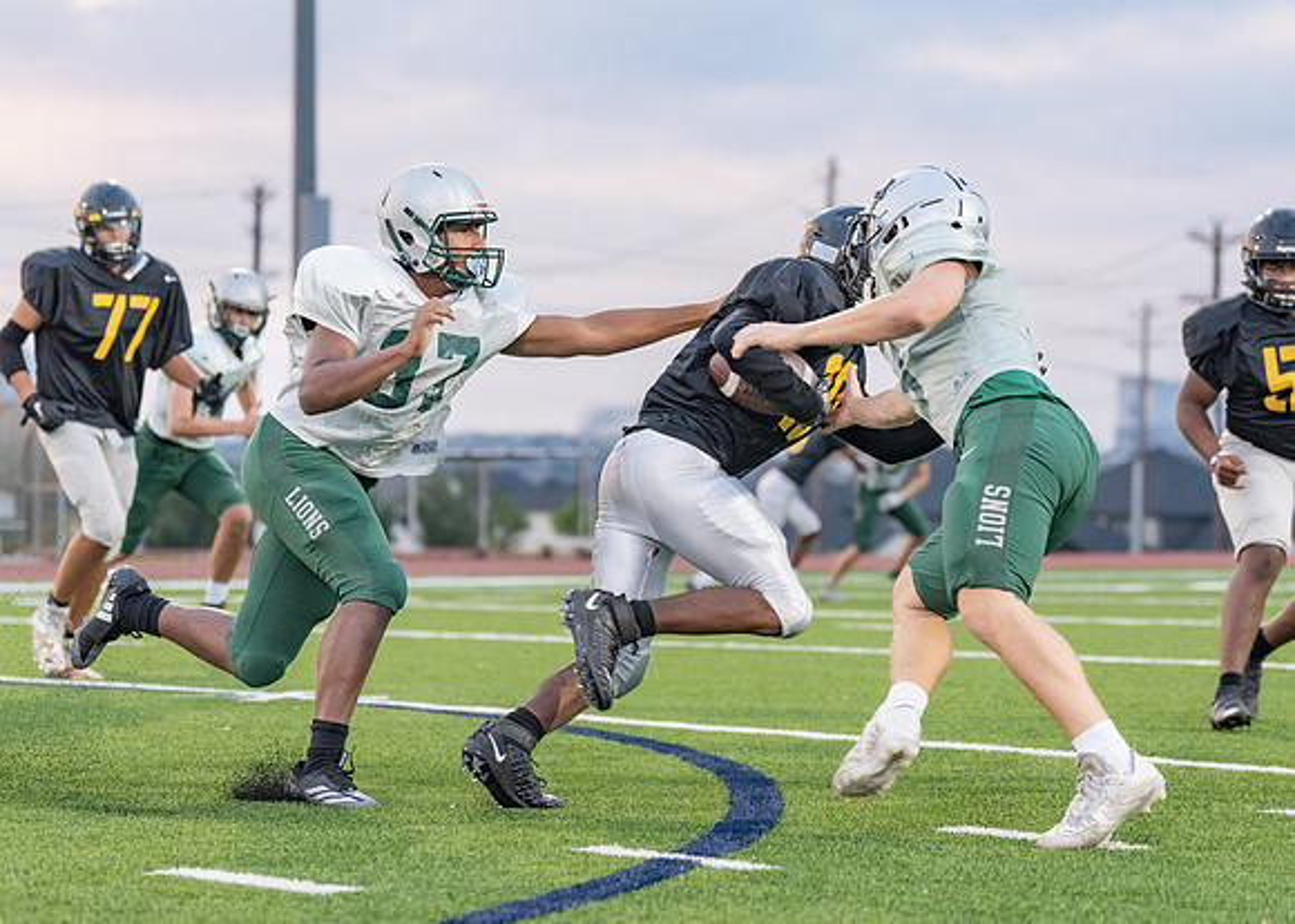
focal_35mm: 122
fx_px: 4468
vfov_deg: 11.8
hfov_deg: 16.5
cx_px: 642
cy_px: 454
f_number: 2.8
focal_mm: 89
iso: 2000
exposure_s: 1/1000
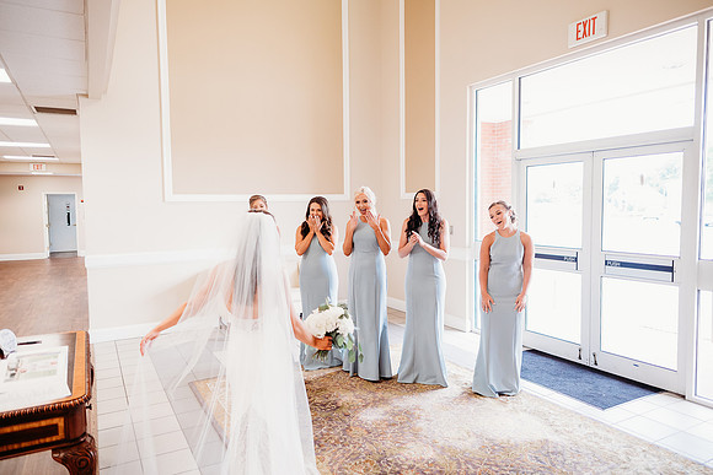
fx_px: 475
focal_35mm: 24
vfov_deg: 53.2
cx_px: 356
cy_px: 238
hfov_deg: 73.7
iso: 640
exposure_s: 1/160
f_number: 2.5
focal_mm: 24
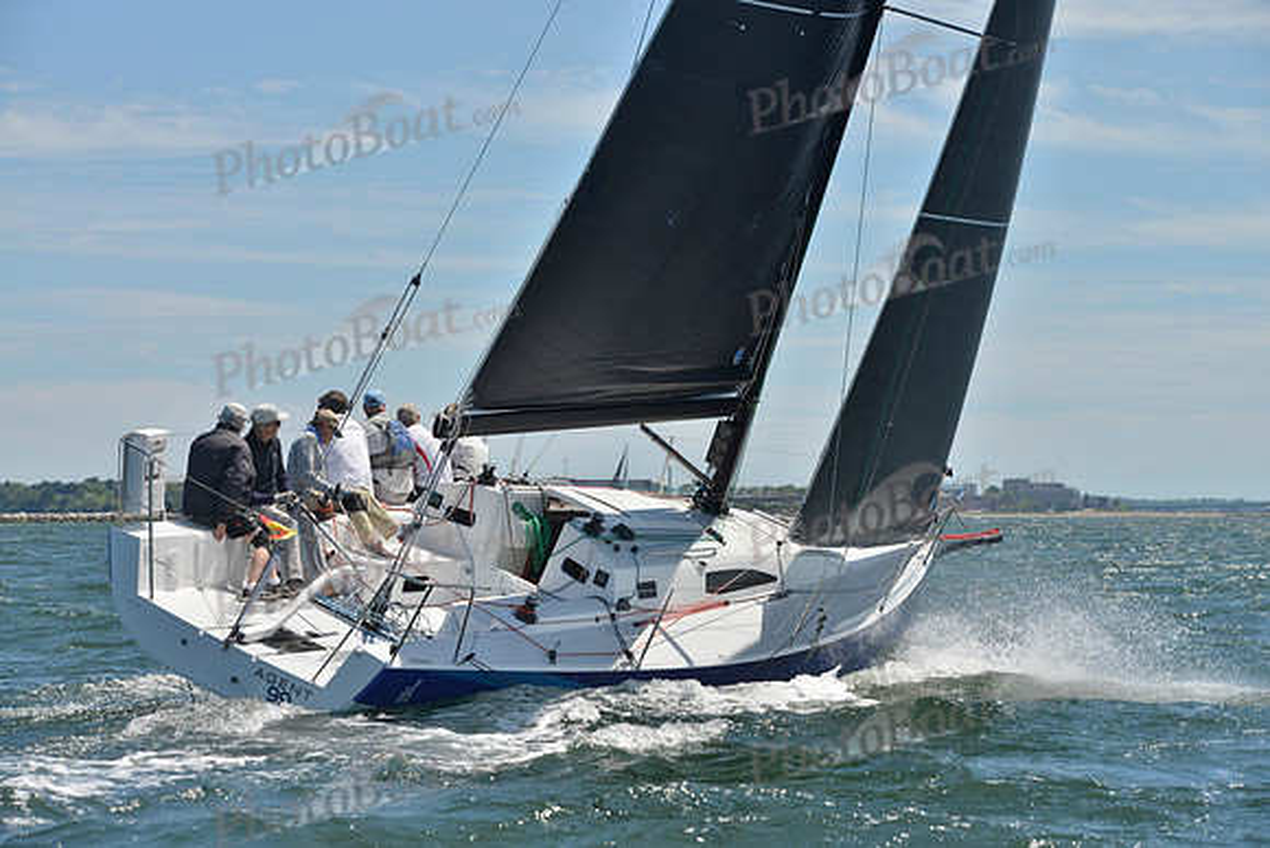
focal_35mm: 116
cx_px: 635
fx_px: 4093
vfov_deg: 11.8
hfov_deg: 17.6
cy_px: 424
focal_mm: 116
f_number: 8
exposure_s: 1/1250
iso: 280
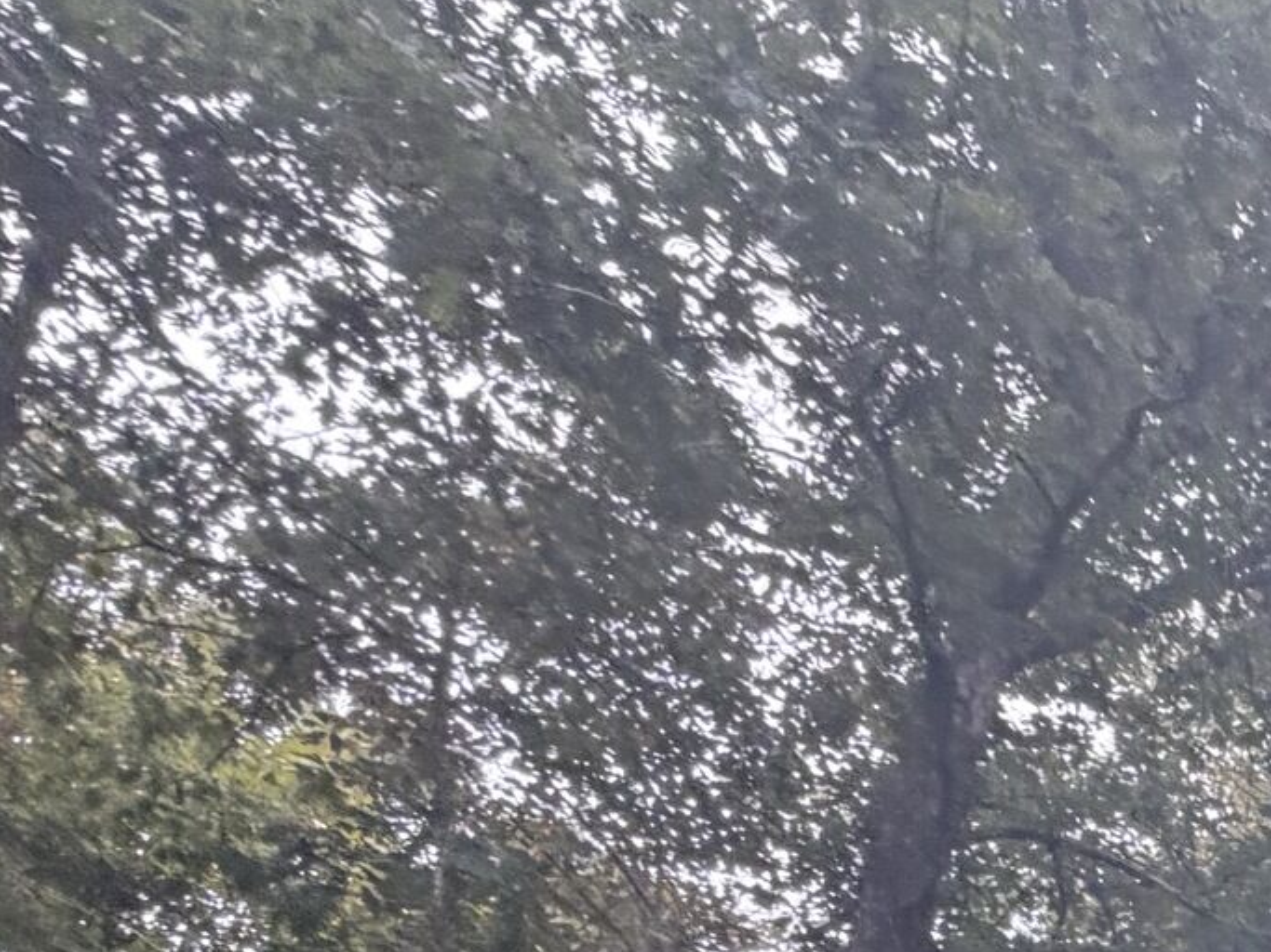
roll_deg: -5.1
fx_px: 2313
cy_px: 2060
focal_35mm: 63
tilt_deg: +15.4
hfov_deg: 22.2
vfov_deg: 16.1
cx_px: 2140
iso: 160
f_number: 2.2
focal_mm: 2.22
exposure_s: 1/121
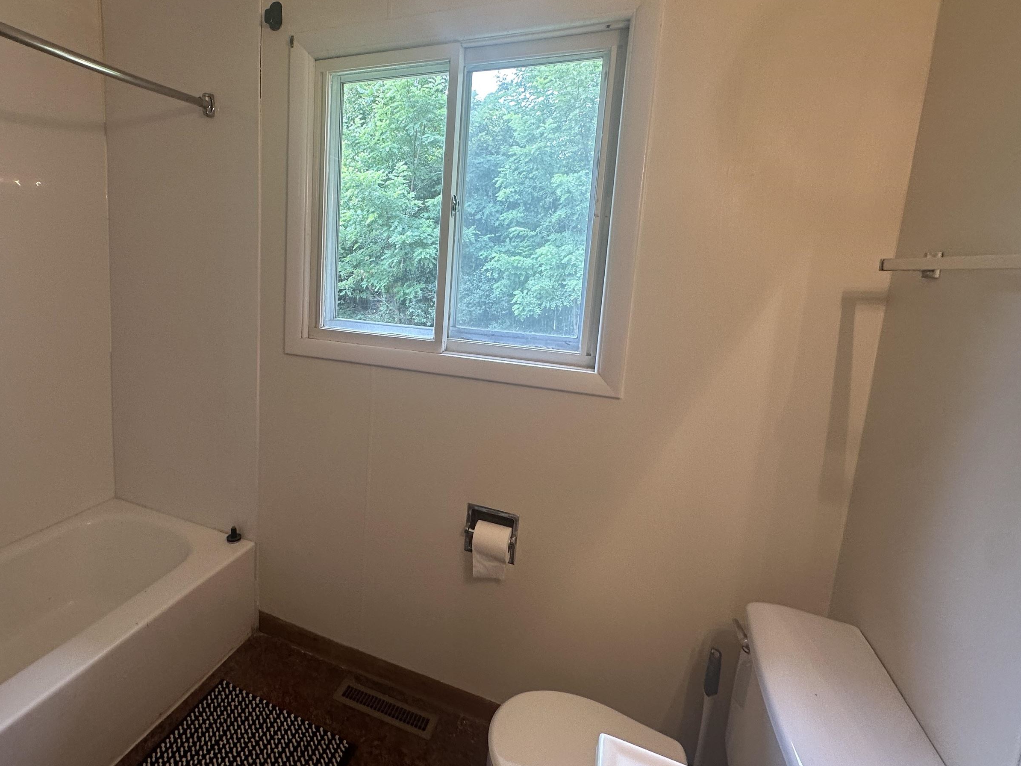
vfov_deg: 71.3
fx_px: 531
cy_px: 337
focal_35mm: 18
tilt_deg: -7.9
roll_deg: -3.3
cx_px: 395
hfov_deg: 86.4
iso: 100
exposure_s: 1/120
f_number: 2.2
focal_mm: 2.22
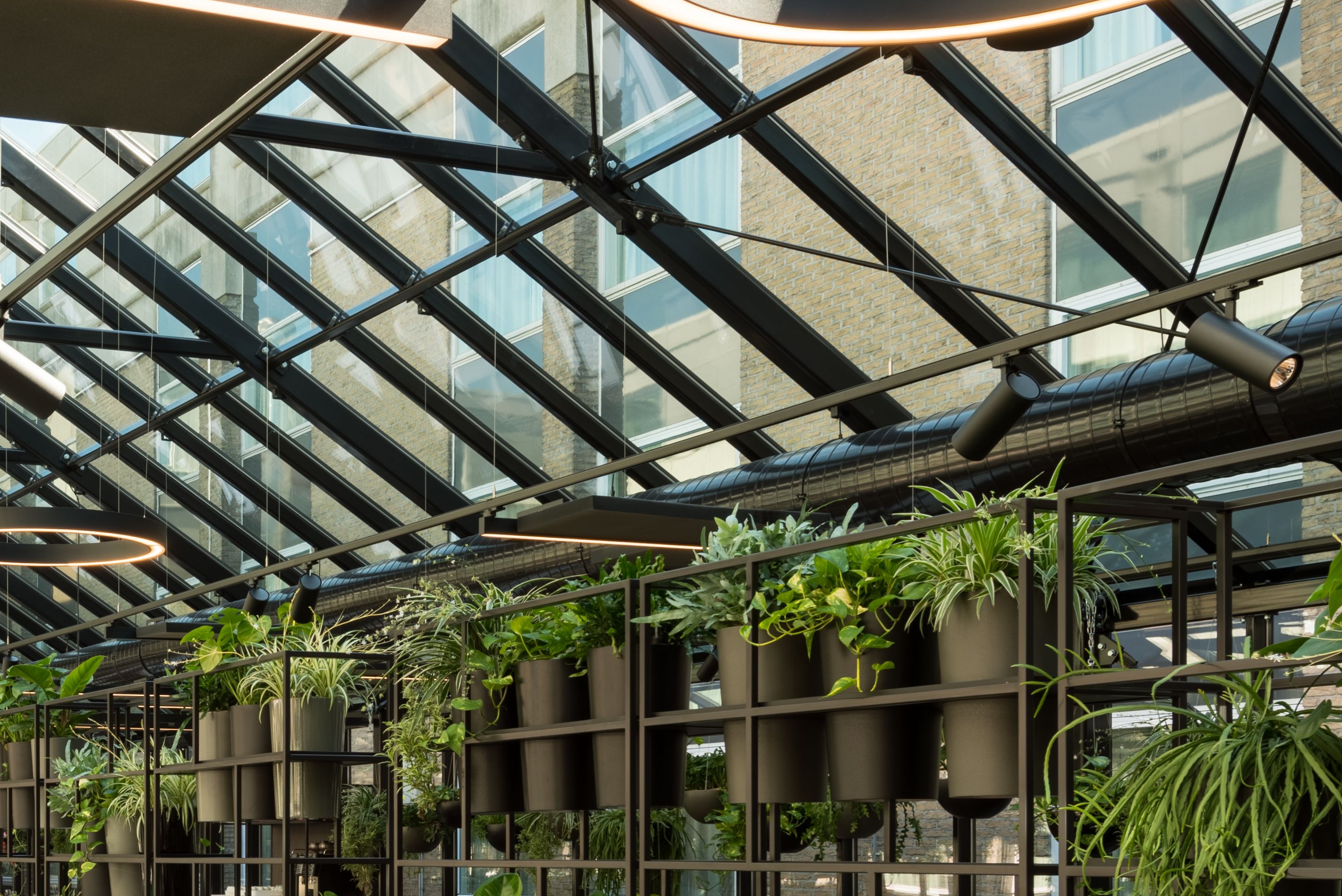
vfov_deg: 23.0
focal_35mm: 57
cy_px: 846
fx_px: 2125
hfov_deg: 33.3
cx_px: 150
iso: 100
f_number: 11
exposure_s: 1/125
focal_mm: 22
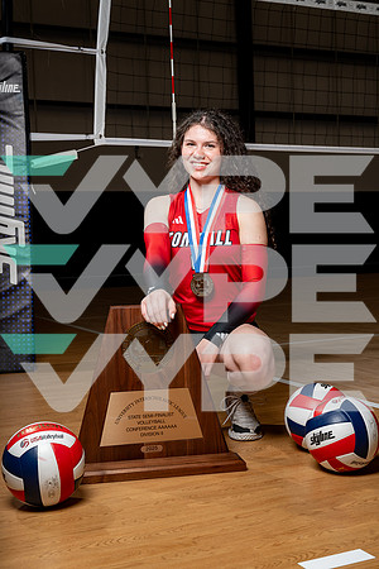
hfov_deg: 28.6
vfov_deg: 41.9
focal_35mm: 47
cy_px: 284
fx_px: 742
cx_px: 190
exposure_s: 1/250
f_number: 8
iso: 100
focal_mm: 47
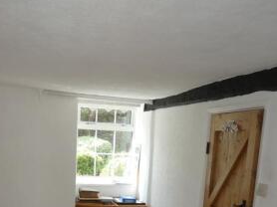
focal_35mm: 42
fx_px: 336
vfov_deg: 31.5
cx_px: 107
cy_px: 210
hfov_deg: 44.5
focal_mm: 3.6
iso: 80
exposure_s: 1/80
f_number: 2.8
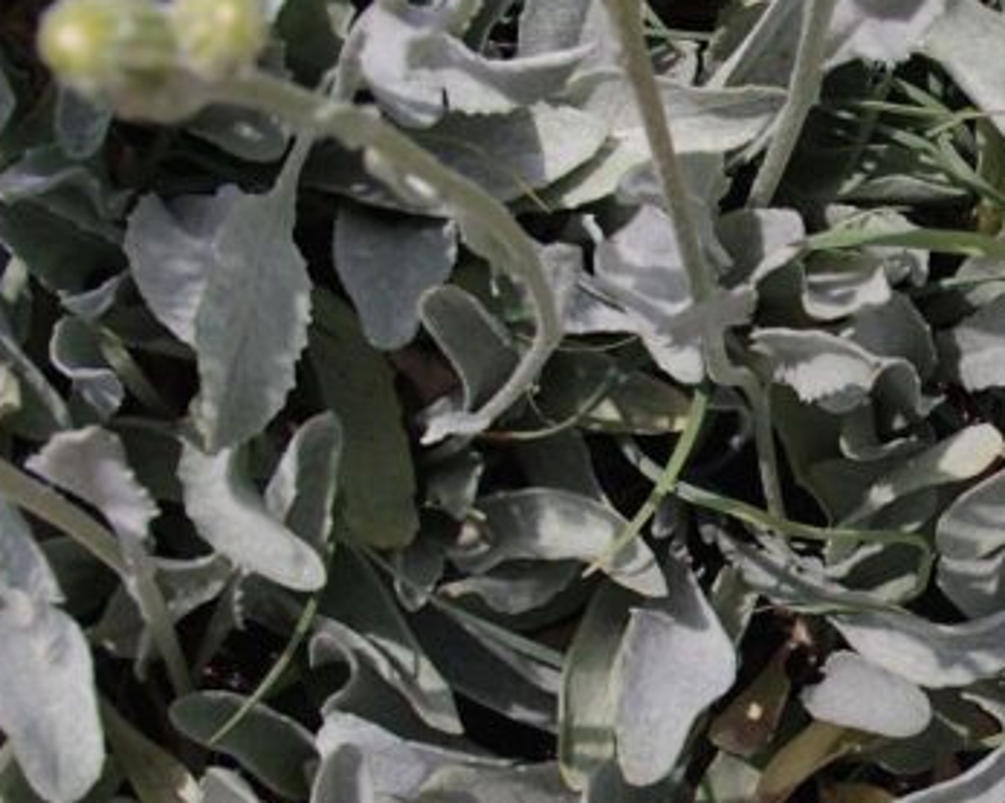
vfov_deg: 19.1
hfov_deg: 22.8
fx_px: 2378
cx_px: 1022
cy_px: 475
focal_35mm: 80
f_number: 4.7
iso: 100
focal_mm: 6.64
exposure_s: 1/640
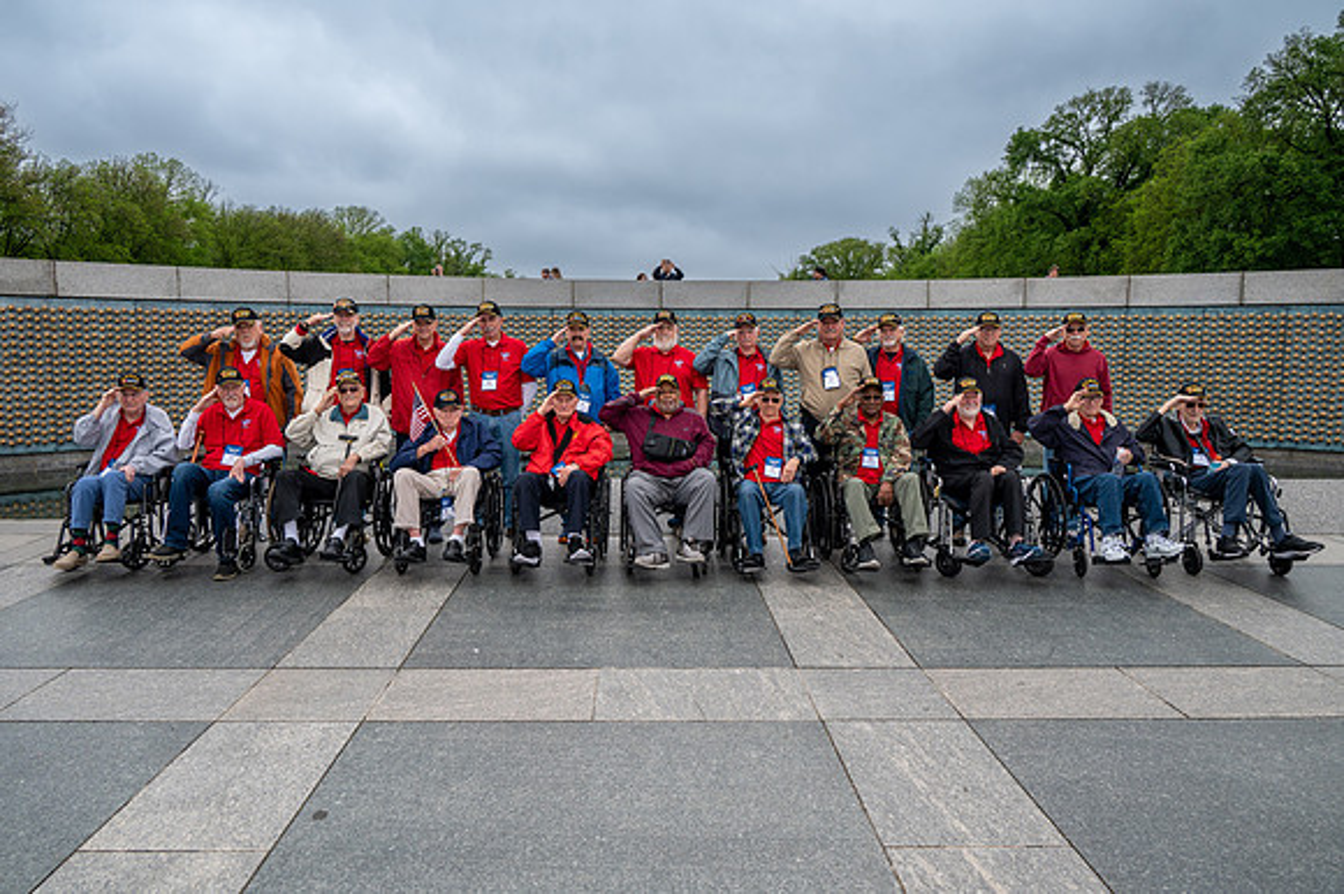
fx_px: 927
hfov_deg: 71.9
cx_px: 655
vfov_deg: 51.5
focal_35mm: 25
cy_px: 447
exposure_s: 1/640
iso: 500
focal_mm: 24
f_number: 8
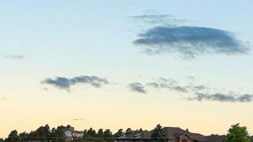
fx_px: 657
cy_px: 203
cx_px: 273
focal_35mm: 98
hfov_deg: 20.8
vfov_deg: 11.9
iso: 100
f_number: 2.8
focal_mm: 12.29
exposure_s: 1/25
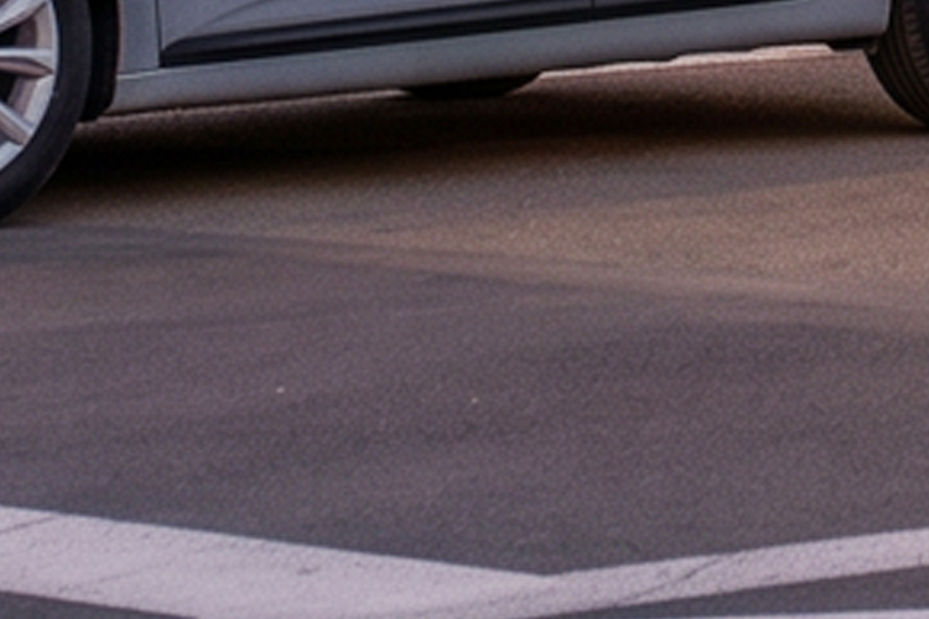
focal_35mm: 325
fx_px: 8385
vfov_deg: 4.1
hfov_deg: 6.1
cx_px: 1991
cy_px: -1029
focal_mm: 46
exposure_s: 1/200
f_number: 2.8
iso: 250
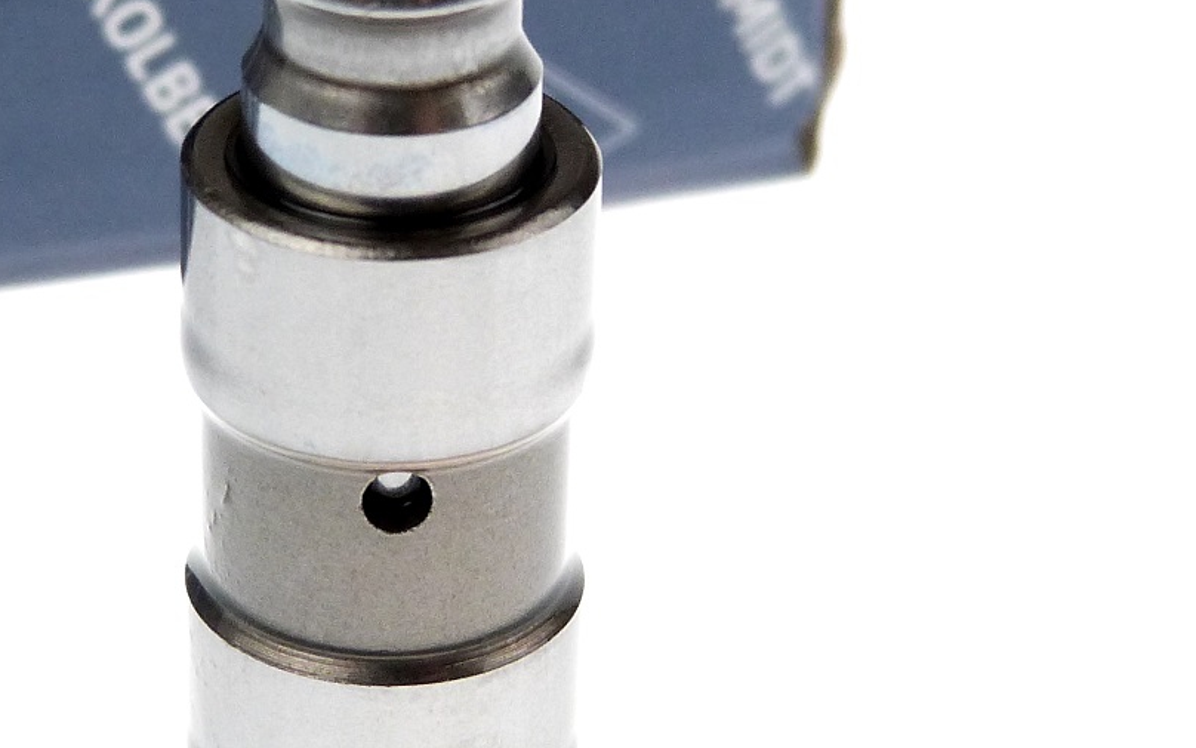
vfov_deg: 9.4
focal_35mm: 139
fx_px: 4531
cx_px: 518
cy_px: 320
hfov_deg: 15.0
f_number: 3.2
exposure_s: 1/250
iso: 250
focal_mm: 9.4
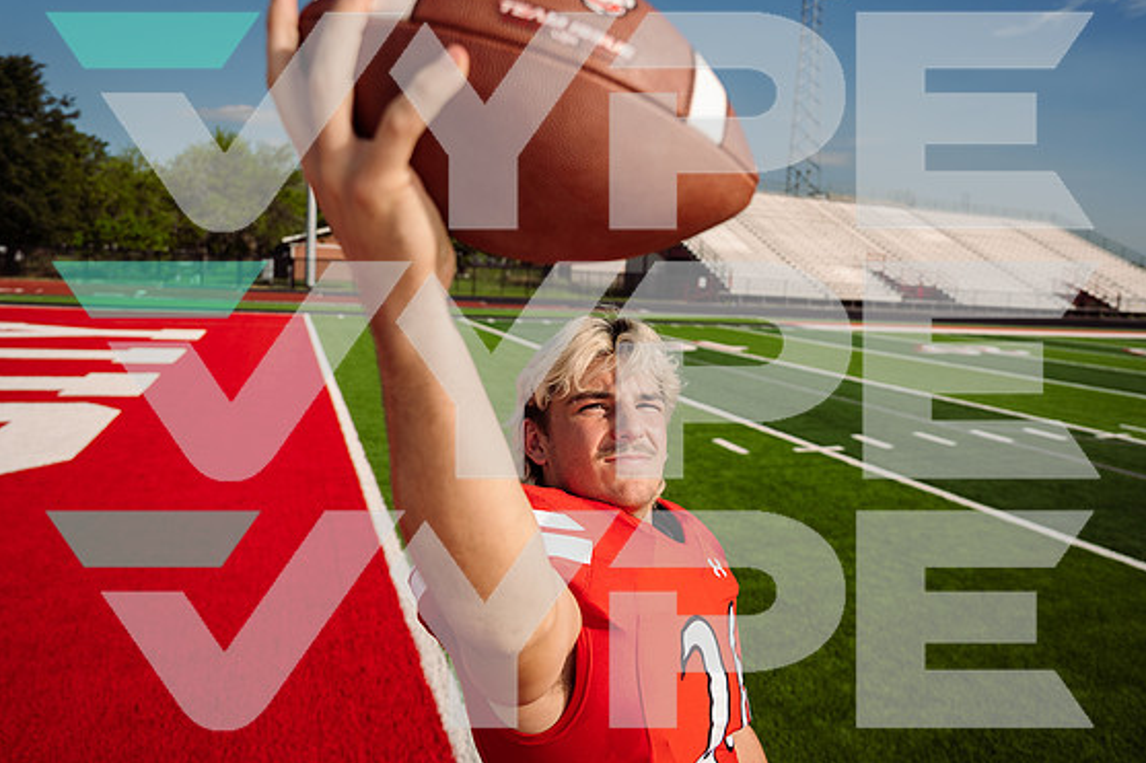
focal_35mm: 25
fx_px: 796
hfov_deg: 71.5
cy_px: 371
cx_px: 576
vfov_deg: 51.3
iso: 64
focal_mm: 24
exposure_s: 1/1000
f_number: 3.5
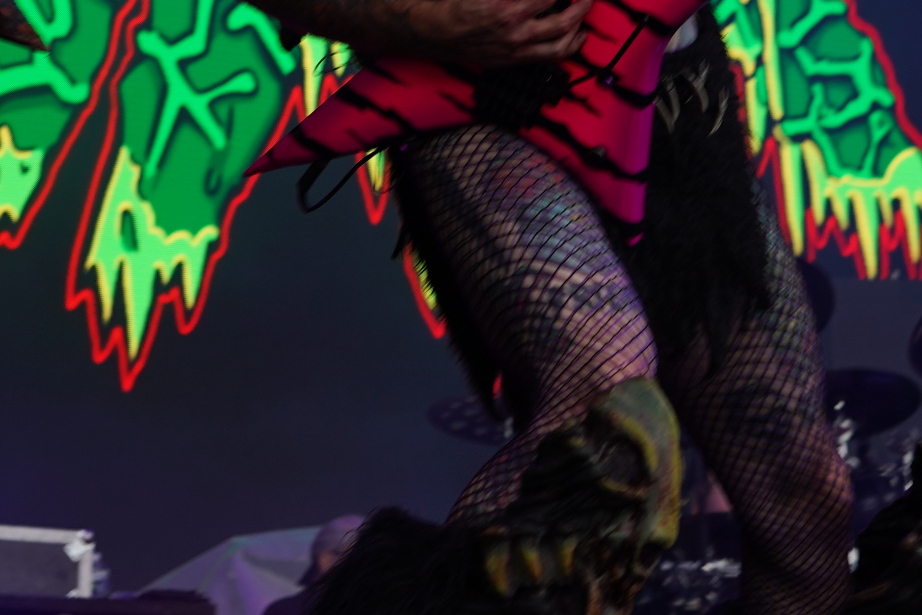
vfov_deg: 9.8
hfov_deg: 15.0
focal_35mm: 136
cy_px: -302
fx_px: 3483
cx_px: 660
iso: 100
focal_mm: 41
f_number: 4.5
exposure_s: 1/125
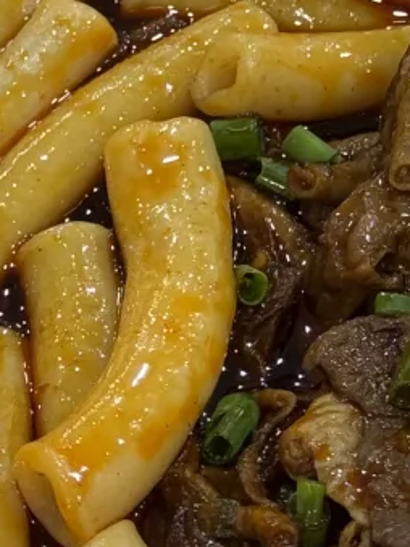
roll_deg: -2.0
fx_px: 3224
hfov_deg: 7.2
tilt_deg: -44.5
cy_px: 0
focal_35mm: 204
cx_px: 450
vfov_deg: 9.6
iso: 100
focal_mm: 6.76
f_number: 1.78
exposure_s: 1/50
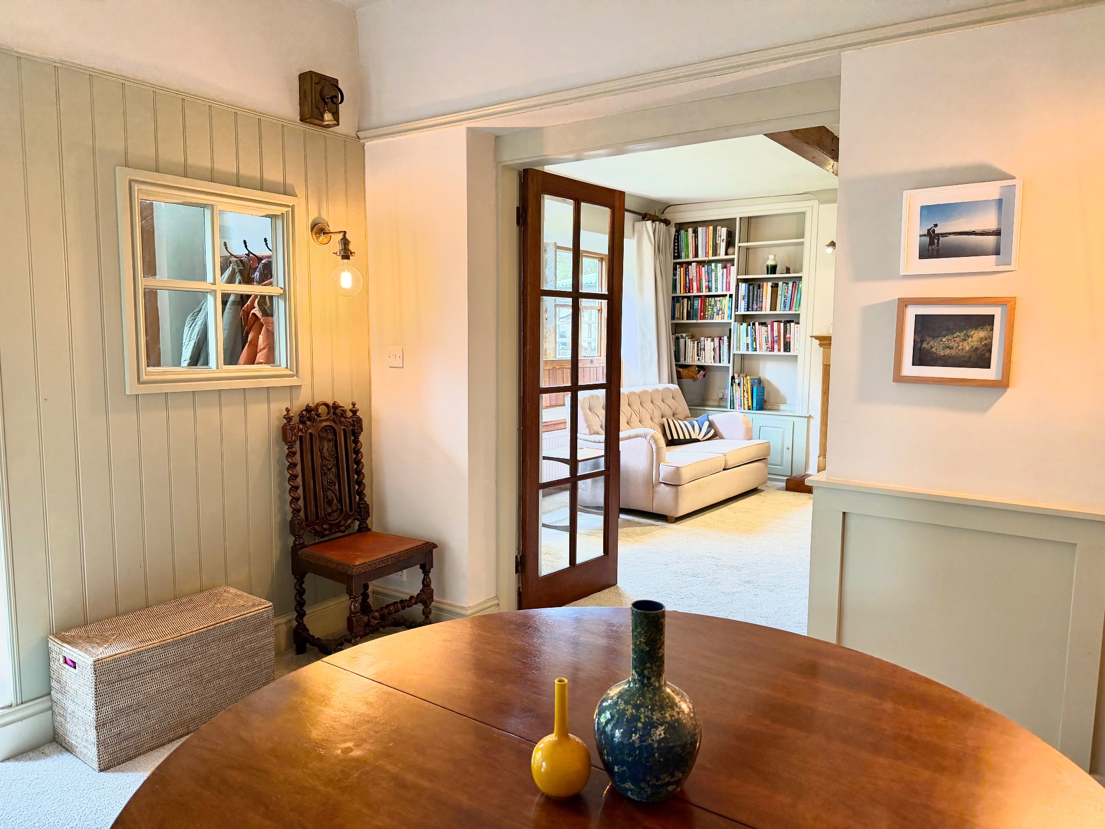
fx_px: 766
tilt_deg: -5.7
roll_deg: -0.4
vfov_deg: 56.8
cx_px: 552
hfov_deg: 71.6
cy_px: 414
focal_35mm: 24
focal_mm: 6.76
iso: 200
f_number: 1.78
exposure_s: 1/50
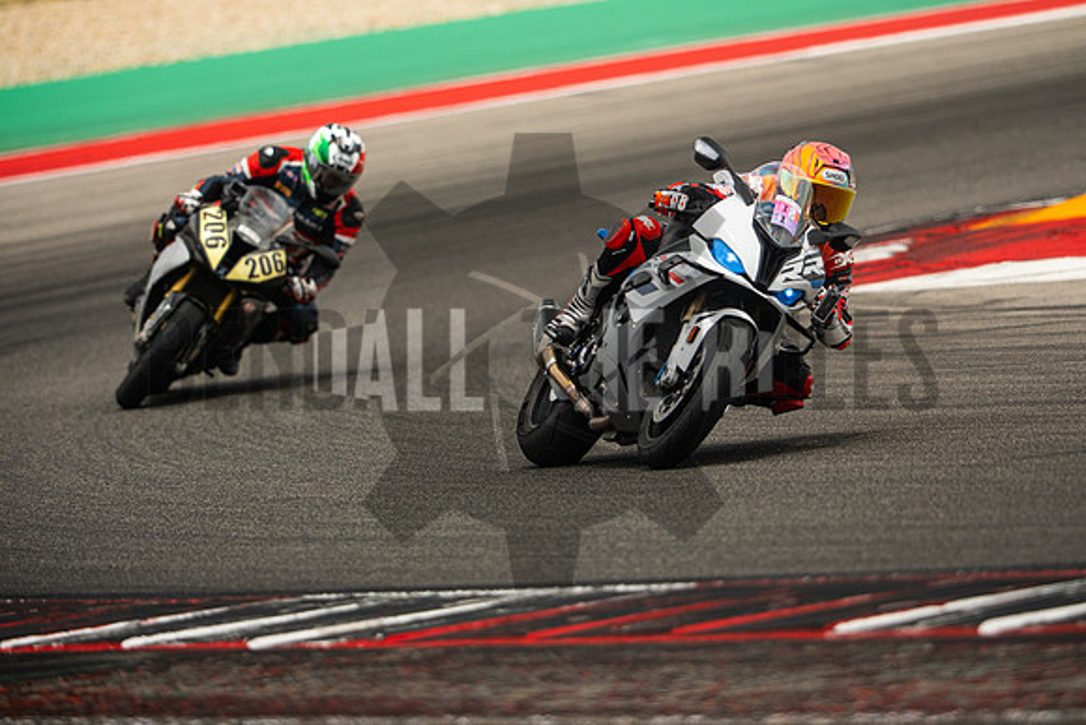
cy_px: 362
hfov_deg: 4.9
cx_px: 543
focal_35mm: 420
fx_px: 12672
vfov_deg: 3.3
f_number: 2.8
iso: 400
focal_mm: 280
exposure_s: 1/2000
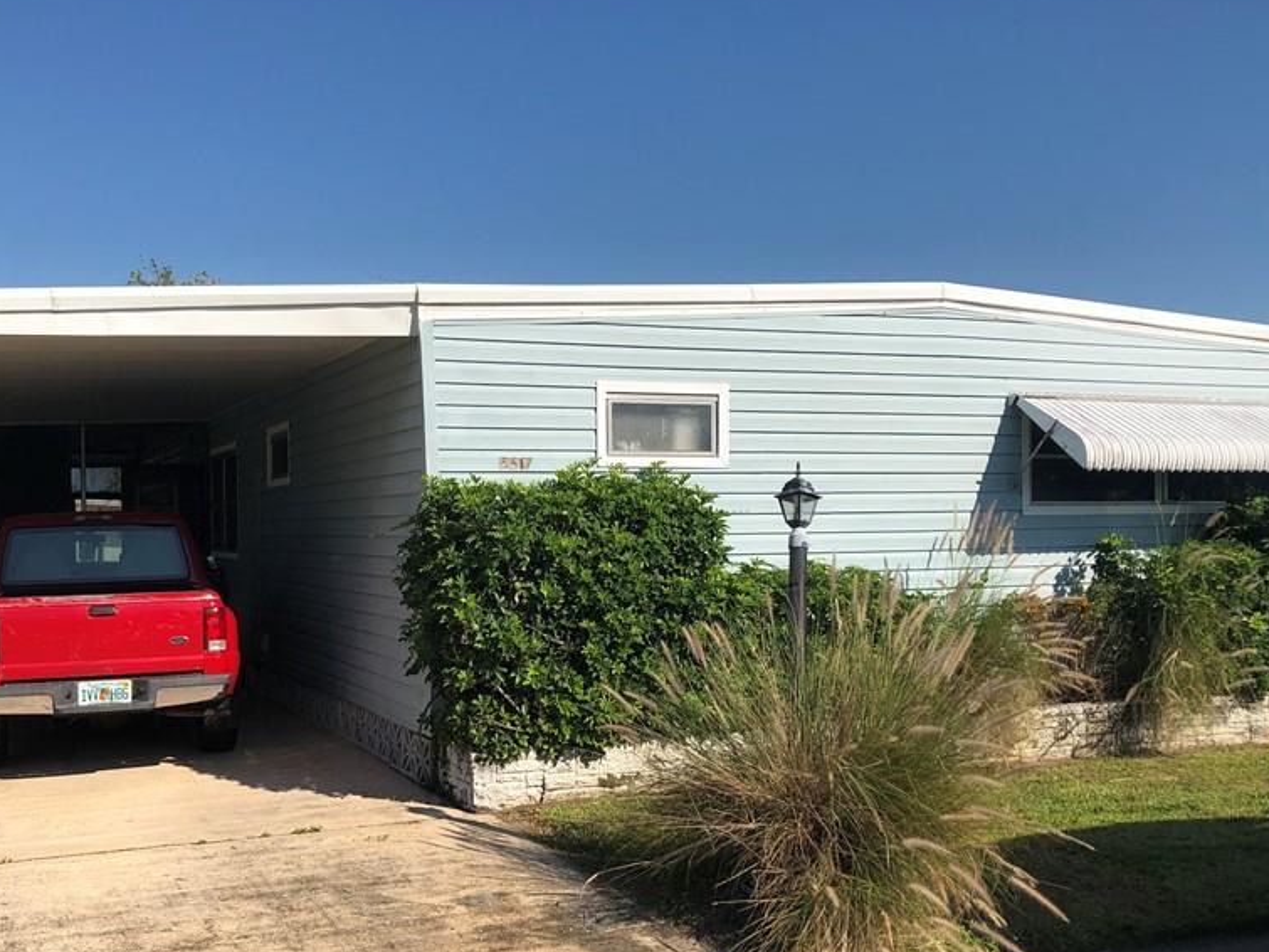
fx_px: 1393
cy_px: 567
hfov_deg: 48.9
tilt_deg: -3.8
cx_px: 556
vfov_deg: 37.6
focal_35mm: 38
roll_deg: -1.1
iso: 20
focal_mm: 3.99
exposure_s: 1/2825
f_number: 1.8
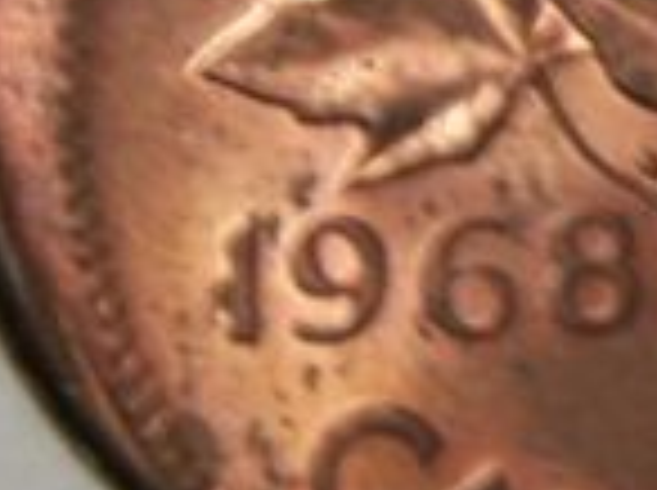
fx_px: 6007
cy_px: 4
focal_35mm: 317
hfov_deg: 6.3
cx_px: 544
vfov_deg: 4.7
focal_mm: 13.7
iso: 160
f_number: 4.6
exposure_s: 1/13
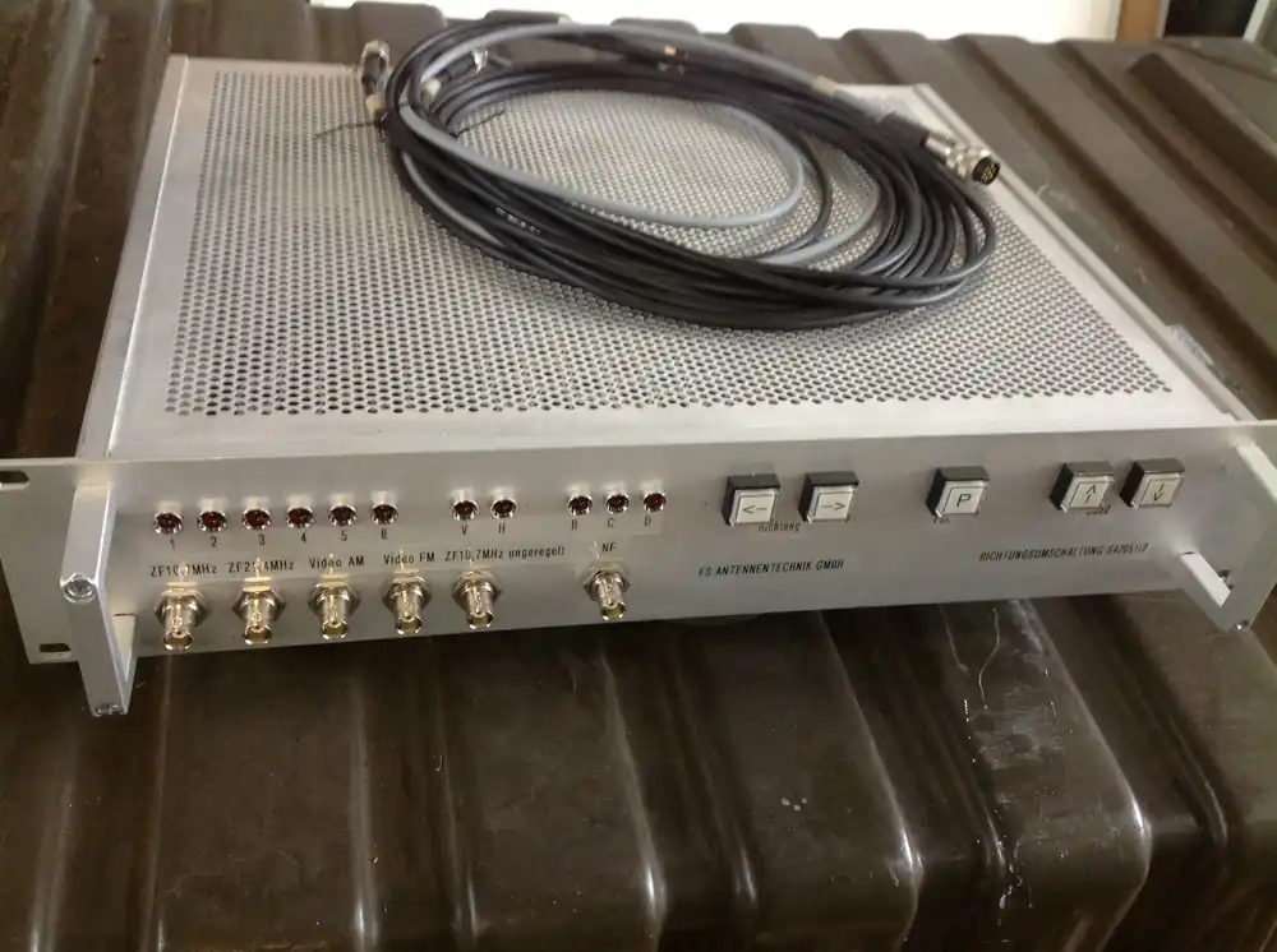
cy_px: 476
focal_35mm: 35
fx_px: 1289
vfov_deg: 40.6
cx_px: 638
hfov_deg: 52.7
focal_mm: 4.28
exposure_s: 1/15
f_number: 2.4
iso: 200
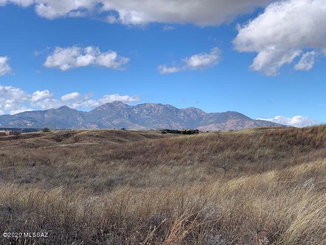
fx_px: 490
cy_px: 122
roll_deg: -1.6
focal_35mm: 52
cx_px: 163
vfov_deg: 28.0
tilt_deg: +2.9
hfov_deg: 36.8
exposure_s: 1/1142
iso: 16
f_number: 2.4
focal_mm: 6
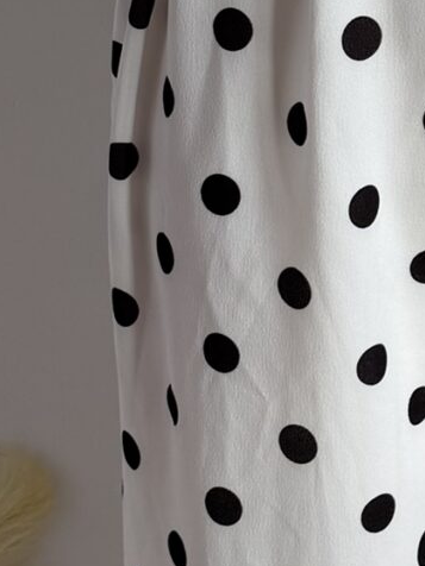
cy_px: 50
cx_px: 489
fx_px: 2112
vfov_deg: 15.1
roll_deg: +1.3
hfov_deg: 11.3
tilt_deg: -15.3
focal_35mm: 129
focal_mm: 6.76
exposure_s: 1/291
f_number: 1.78
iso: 64
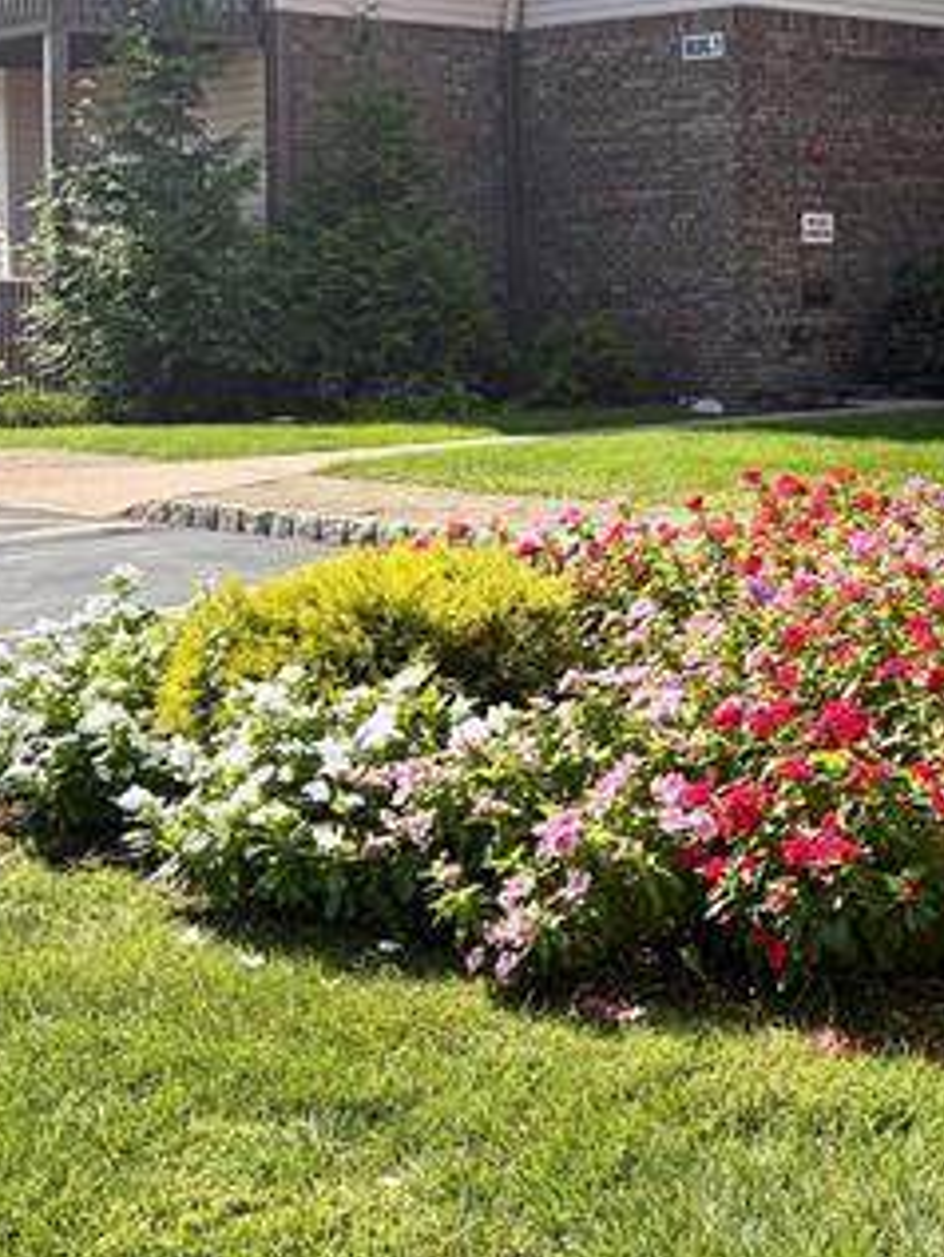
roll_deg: +1.3
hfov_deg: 22.4
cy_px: 309
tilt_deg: -0.8
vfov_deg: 30.2
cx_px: 952
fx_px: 2289
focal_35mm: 63
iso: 50
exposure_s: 1/1848
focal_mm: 5.96
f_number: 1.6
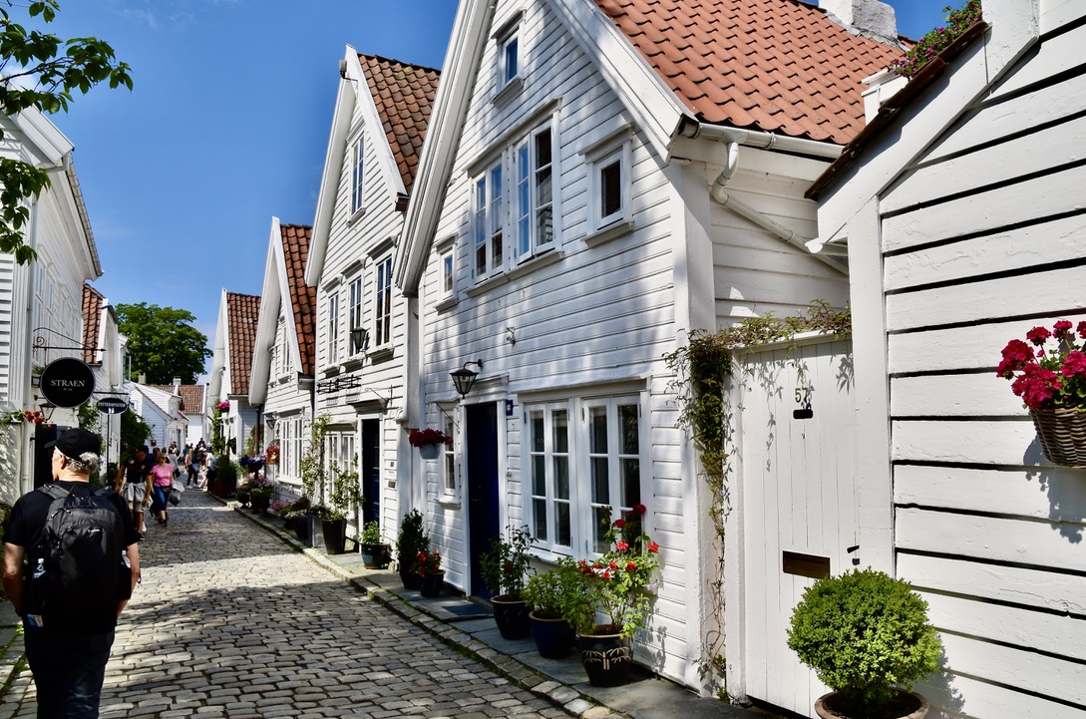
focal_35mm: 27
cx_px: 543
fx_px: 813
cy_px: 360
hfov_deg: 67.5
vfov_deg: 47.7
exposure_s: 1/640
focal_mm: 18
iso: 200
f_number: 13
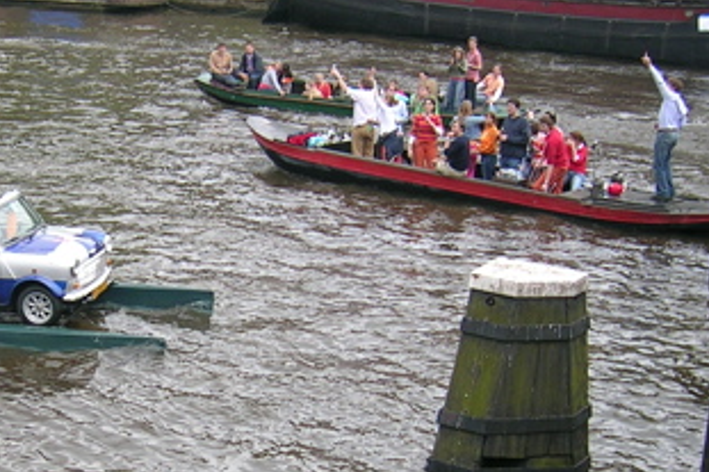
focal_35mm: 75
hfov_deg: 26.7
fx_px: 1476
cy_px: 367
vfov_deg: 18.0
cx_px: 180
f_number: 2.8
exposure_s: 1/111
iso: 50
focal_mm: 5.4
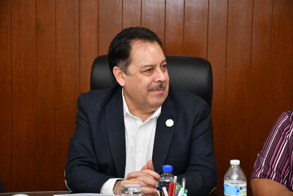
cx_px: 146
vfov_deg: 12.2
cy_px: 98
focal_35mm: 112
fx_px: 911
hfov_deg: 18.3
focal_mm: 75
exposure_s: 1/100
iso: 1000
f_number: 5.6
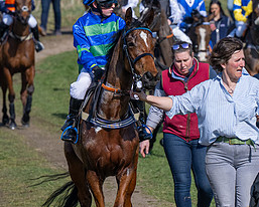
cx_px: 131
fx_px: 4841
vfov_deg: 2.5
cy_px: 100
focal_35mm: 631
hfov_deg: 3.1
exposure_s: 1/2000
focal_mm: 150
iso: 200
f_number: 5
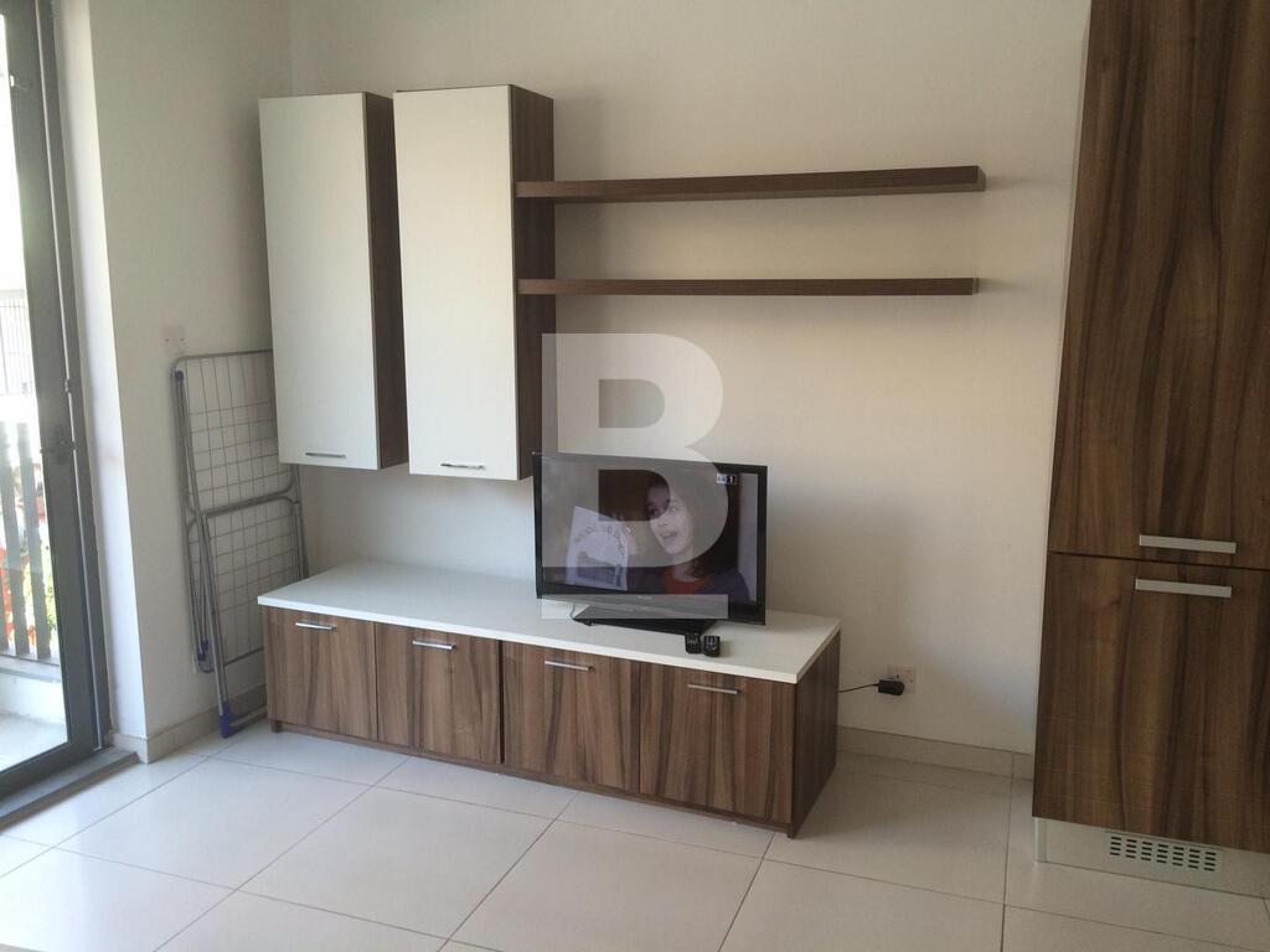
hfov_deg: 60.0
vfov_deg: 46.8
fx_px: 1101
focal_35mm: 30
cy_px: 476
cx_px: 635
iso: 64
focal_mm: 4.12
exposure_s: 1/100
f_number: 2.2
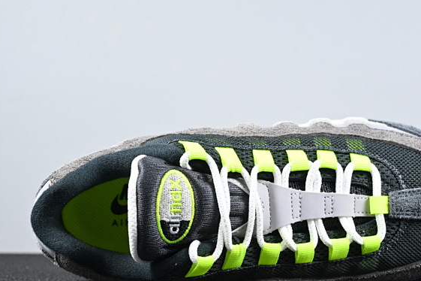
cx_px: 266
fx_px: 900
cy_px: 151
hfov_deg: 26.2
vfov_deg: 17.7
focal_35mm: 77
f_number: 5.3
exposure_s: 1/125
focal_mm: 36
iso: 720
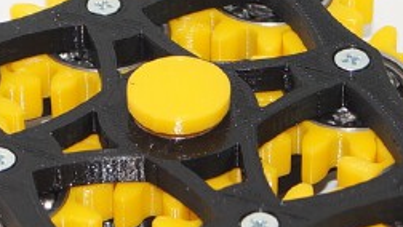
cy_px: 168
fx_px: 962
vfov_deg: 13.4
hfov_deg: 23.7
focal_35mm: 90
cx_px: 209
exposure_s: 1/100
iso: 100
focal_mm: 24
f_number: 5.6
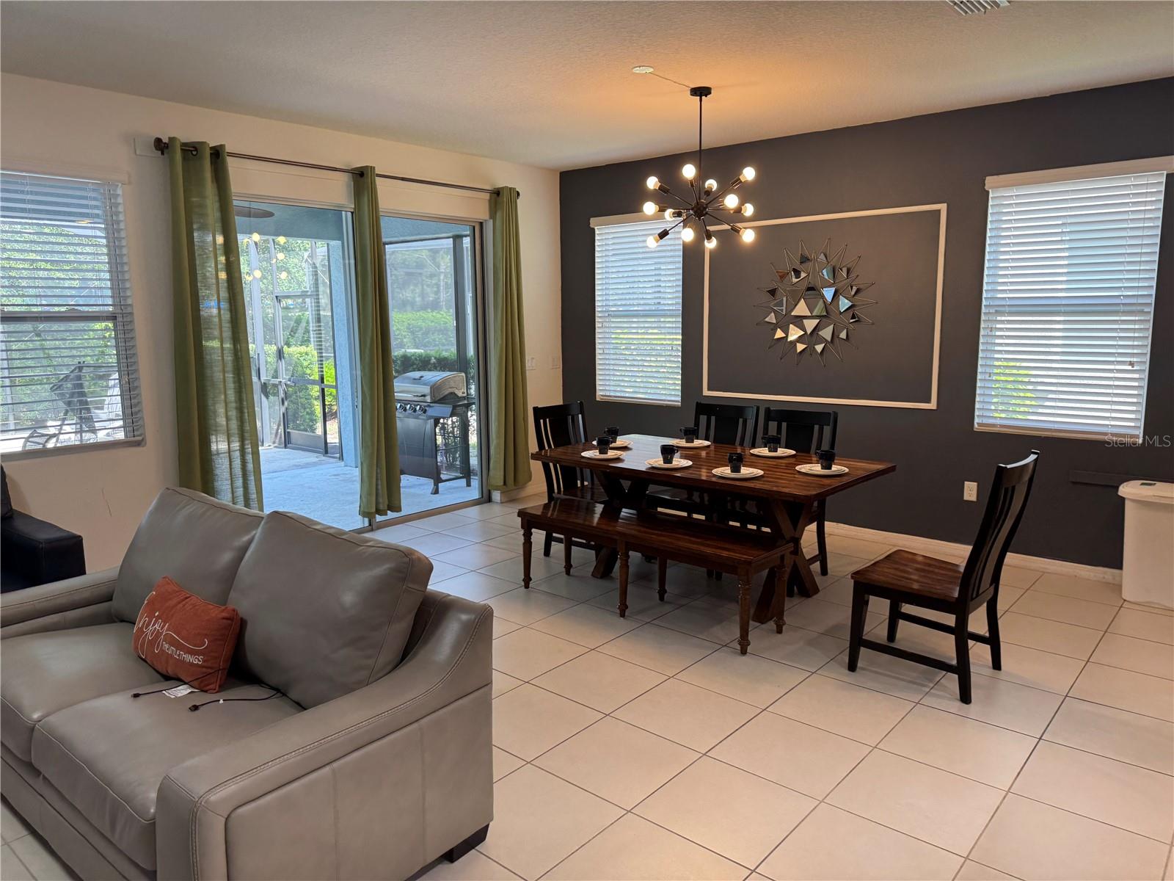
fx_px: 814
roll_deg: +1.0
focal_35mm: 24
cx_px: 587
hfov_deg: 71.6
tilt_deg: -8.8
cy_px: 440
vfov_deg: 56.8
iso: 125
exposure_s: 1/120
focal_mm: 6.76
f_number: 1.78
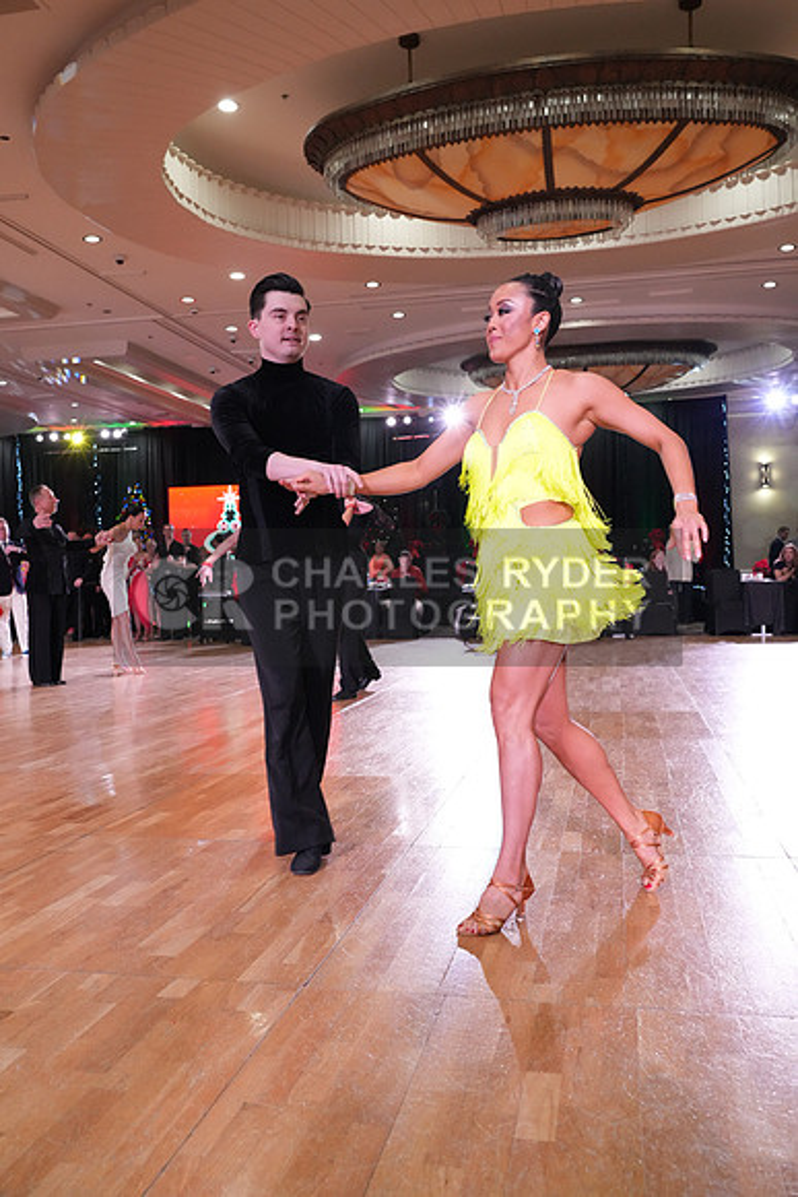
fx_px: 997
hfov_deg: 43.6
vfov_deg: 61.9
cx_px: 399
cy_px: 598
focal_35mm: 30
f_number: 5
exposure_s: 1/320
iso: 5000
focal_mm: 30
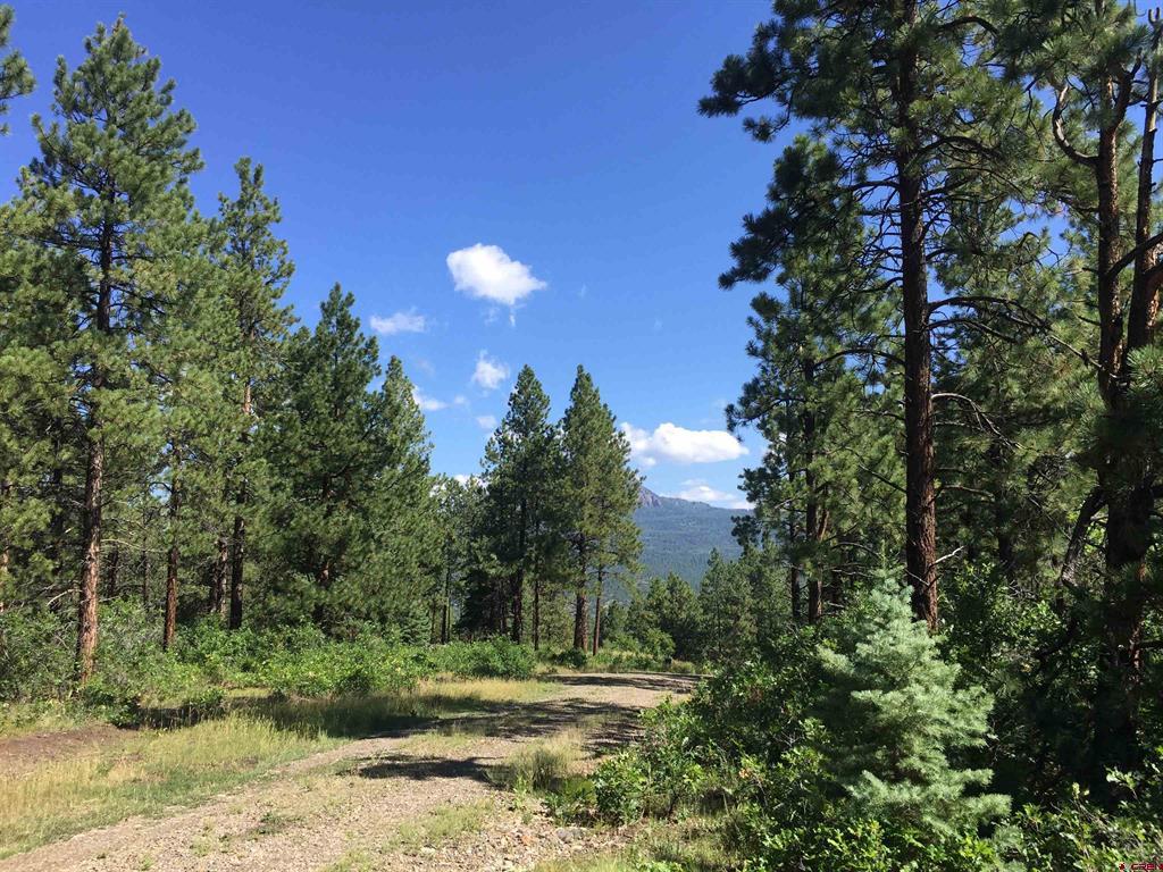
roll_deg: +1.0
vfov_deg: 48.2
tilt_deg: +8.8
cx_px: 582
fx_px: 974
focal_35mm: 29
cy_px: 436
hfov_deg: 61.7
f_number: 2.2
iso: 32
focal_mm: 4.15
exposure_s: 1/1041
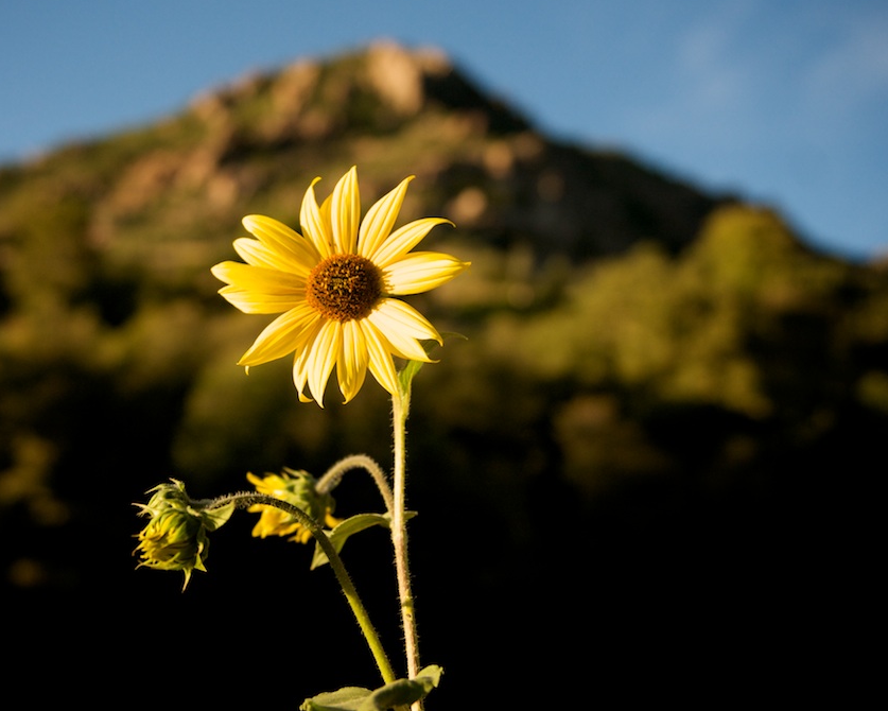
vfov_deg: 27.6
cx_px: 352
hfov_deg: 34.0
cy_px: 353
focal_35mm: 55
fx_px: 1446
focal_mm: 32
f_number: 2.8
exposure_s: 1/3200
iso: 200
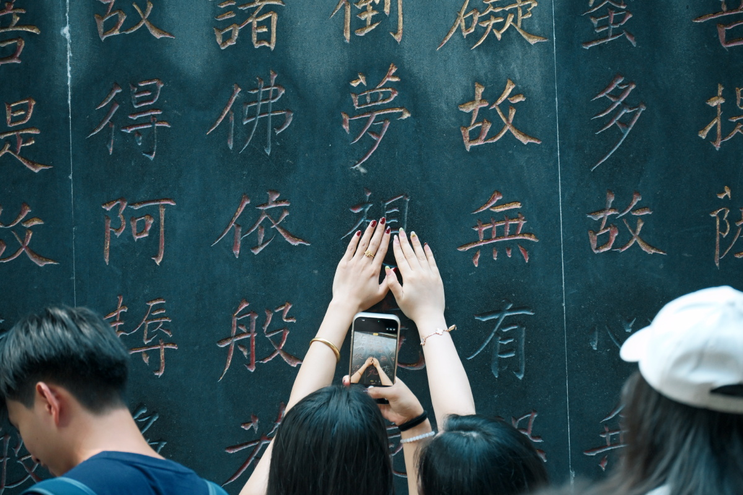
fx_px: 4953
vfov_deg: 5.7
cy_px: 248
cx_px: 372
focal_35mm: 240
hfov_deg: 8.6
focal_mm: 160
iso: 1600
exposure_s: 1/250
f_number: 5.6
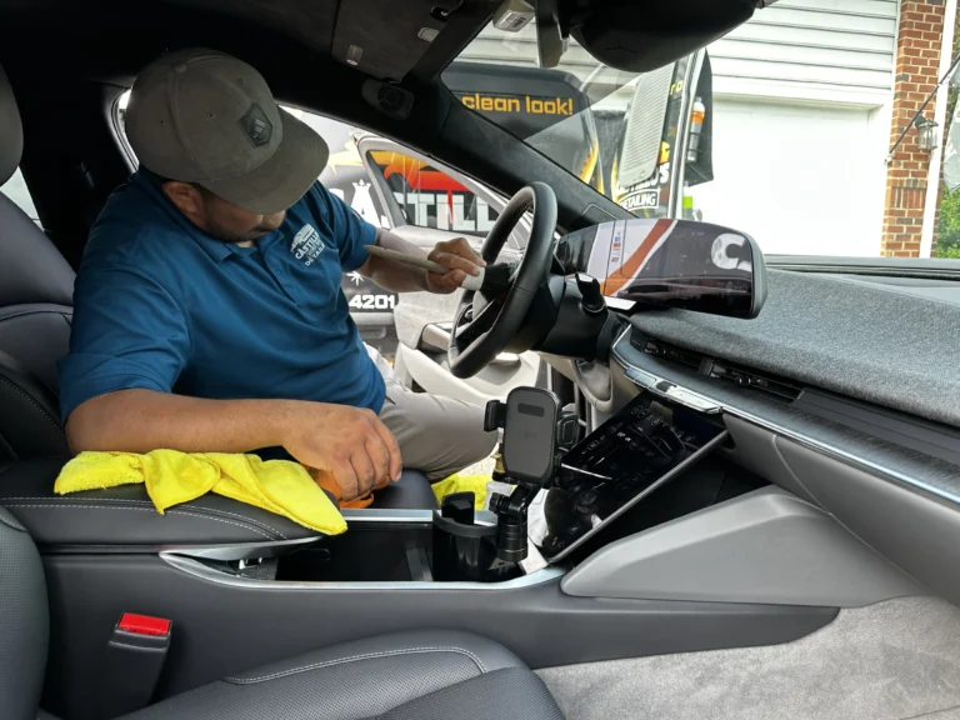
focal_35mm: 24
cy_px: 360
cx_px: 480
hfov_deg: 71.6
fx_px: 666
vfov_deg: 56.8
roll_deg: -2.4
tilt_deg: -8.2
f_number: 1.78
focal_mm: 6.86
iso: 64
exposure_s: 1/121
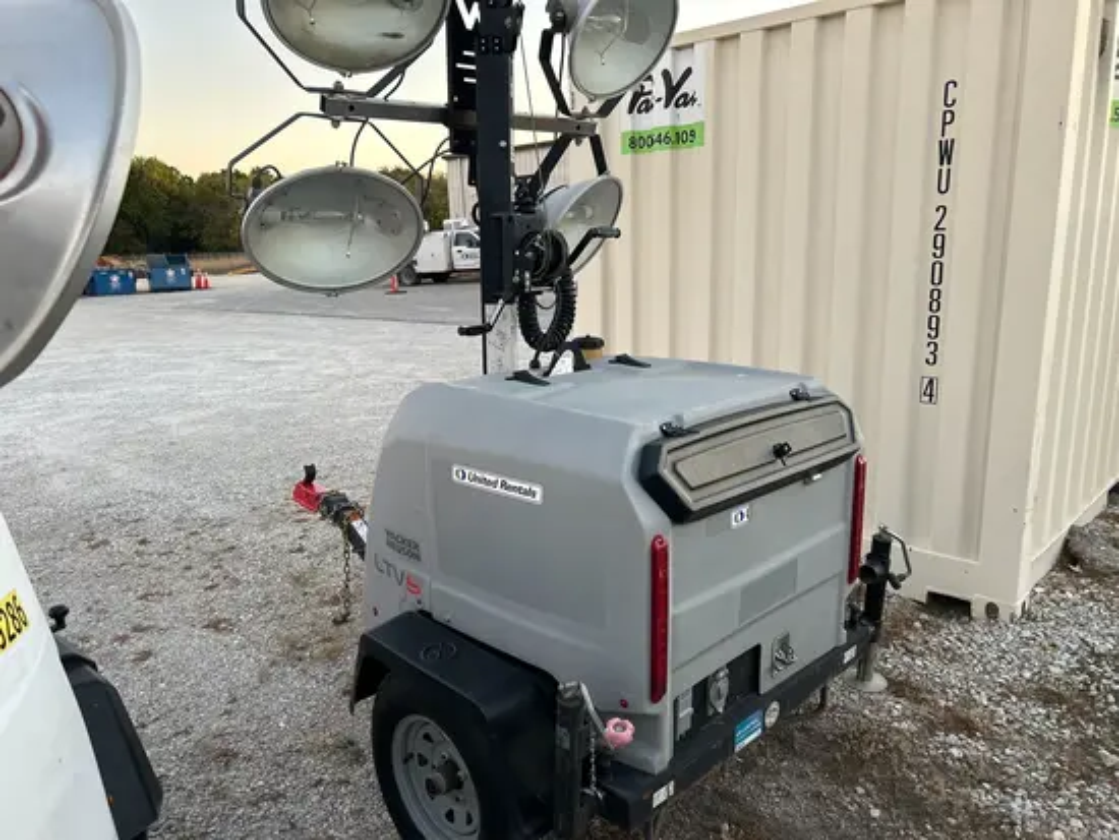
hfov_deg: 67.3
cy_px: 420
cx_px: 560
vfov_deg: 53.1
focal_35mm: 26
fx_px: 841
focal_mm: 5.7
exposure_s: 1/121
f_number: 1.5
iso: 125
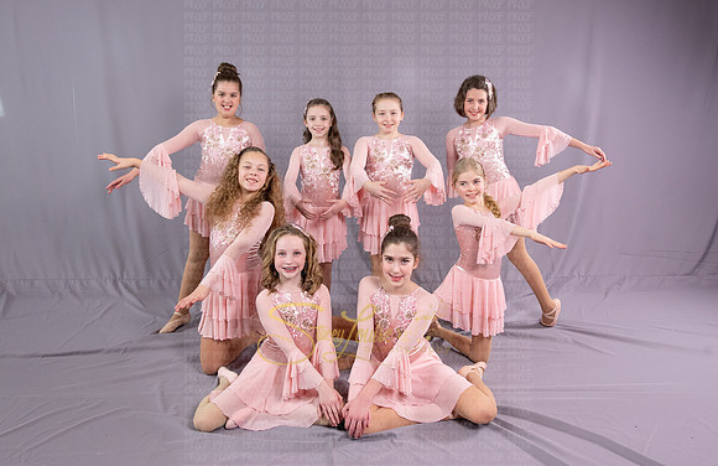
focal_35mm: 29
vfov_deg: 43.8
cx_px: 339
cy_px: 197
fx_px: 577
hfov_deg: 63.7
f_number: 5.6
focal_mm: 24
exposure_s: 1/160
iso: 2500
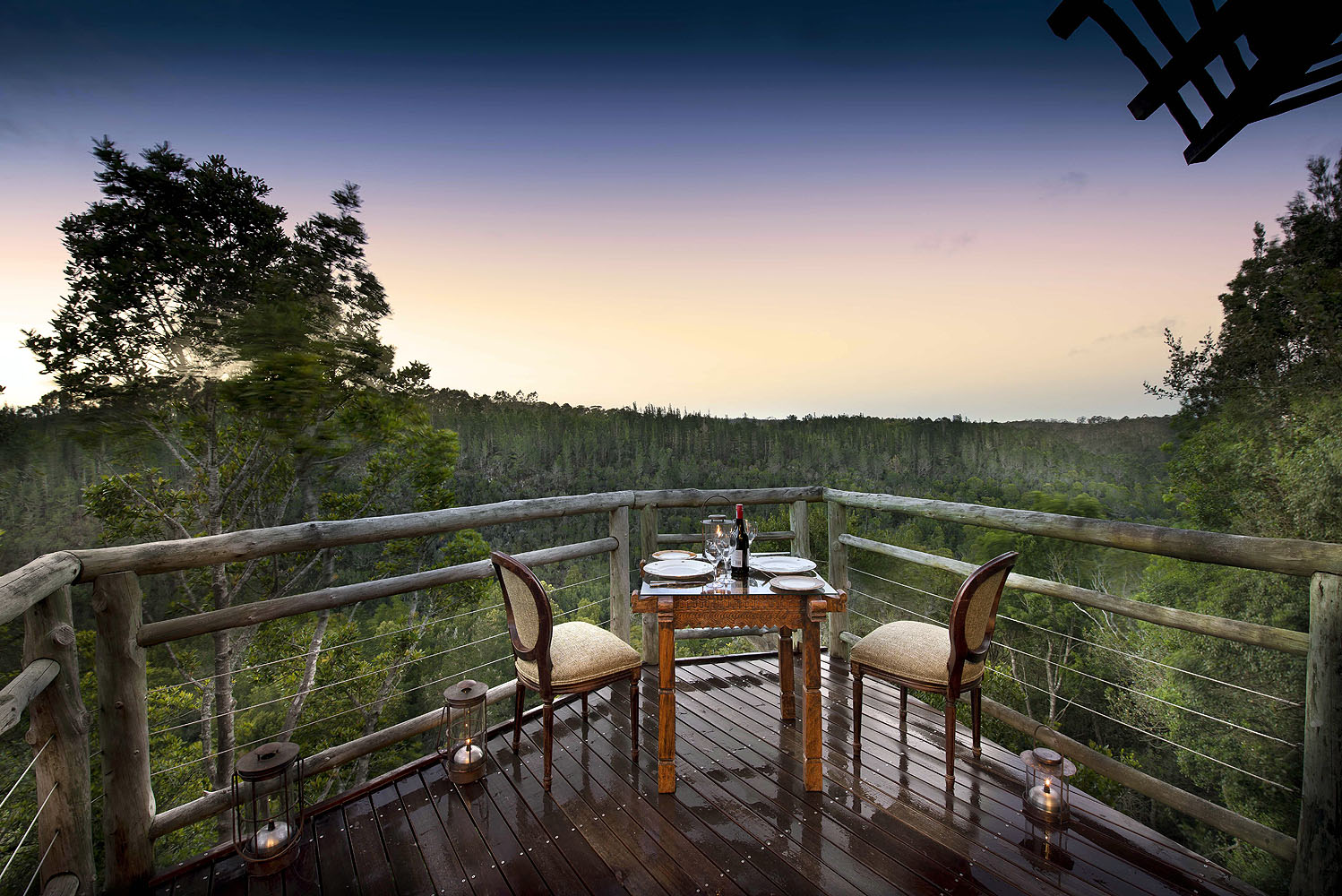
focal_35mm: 15
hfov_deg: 100.4
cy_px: 448
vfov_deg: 77.4
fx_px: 559
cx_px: 671
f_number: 8
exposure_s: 1
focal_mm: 15
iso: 200
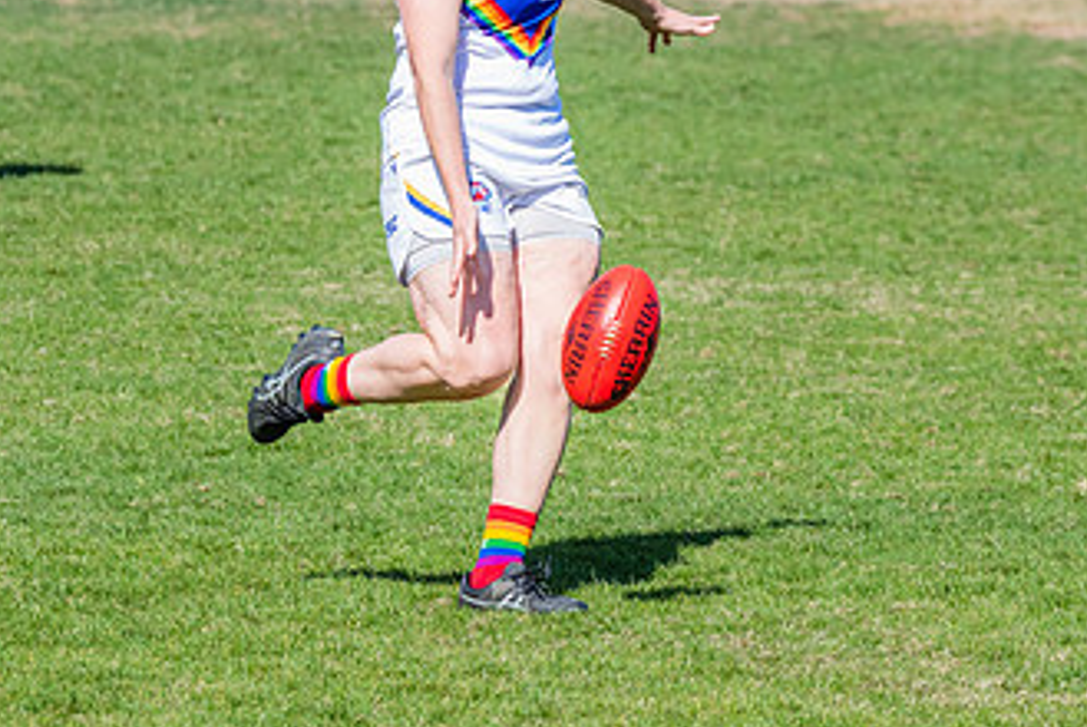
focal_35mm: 471
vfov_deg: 2.9
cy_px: 139
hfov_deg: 4.4
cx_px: 473
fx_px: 14234
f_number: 10
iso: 800
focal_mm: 250
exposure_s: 1/1600
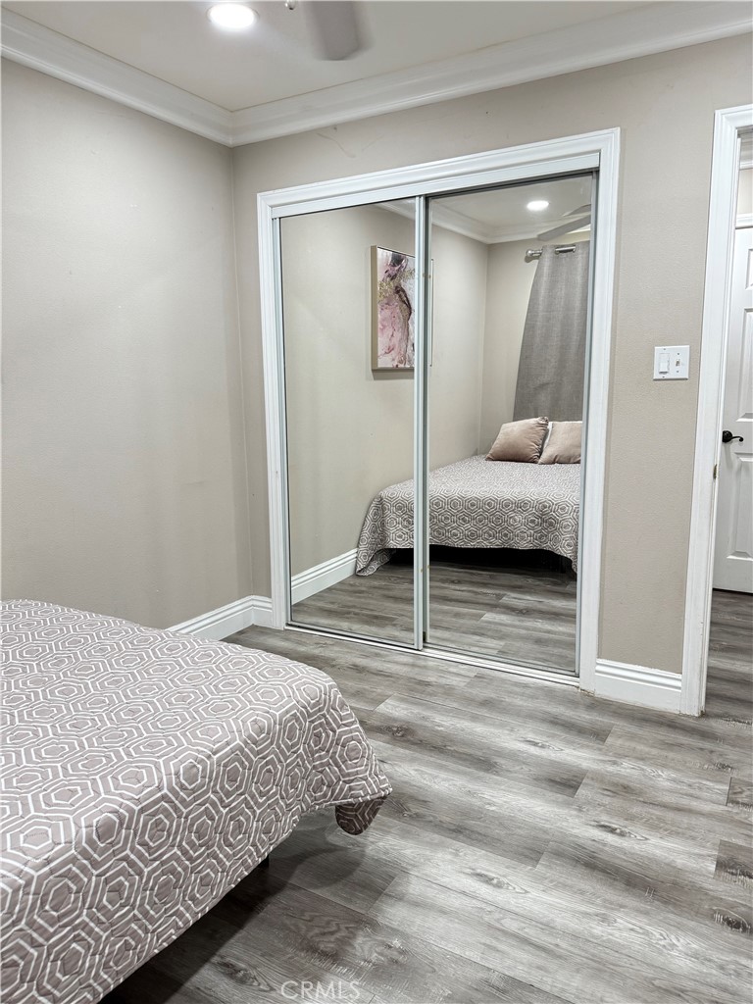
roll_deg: +1.0
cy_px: 502
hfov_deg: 56.8
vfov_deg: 71.6
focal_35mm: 24
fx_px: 696
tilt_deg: -7.6
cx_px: 376
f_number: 1.78
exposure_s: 1/60
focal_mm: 6.76
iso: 200
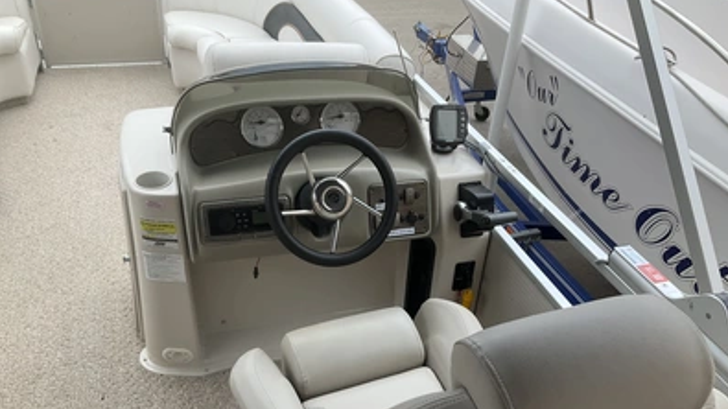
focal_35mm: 32
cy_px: 267
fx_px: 618
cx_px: 367
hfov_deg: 61.0
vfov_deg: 36.3
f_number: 1.8
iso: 25
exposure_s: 1/978
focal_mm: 3
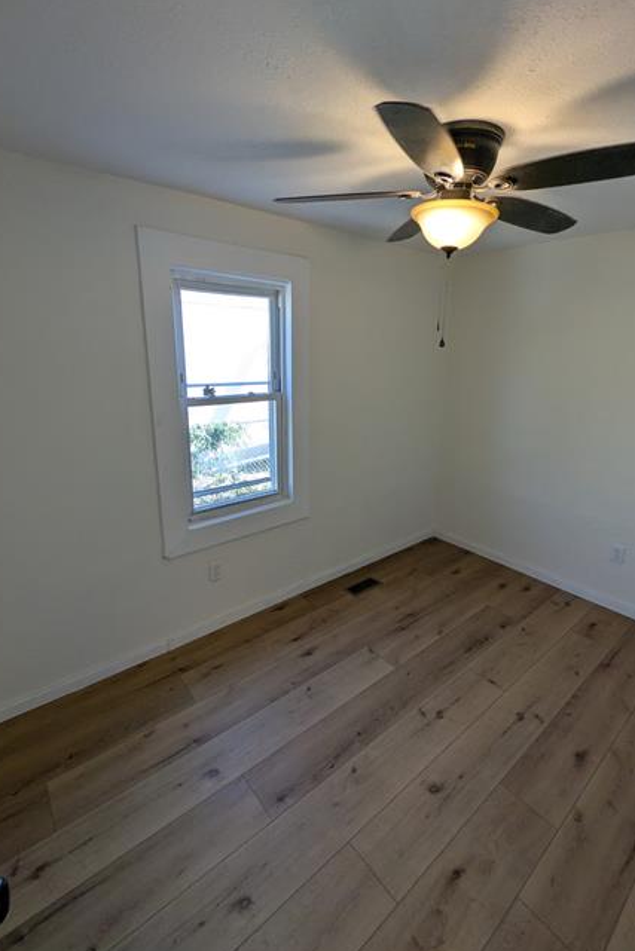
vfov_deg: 100.3
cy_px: 447
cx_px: 338
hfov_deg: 77.3
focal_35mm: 15
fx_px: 397
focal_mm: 2.23
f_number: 1.95
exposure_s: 1/292
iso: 149
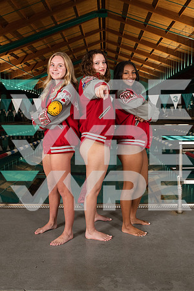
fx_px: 283
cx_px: 97
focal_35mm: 35
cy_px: 146
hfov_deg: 37.9
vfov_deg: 54.4
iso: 800
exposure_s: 1/250
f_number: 7.1
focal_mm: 35
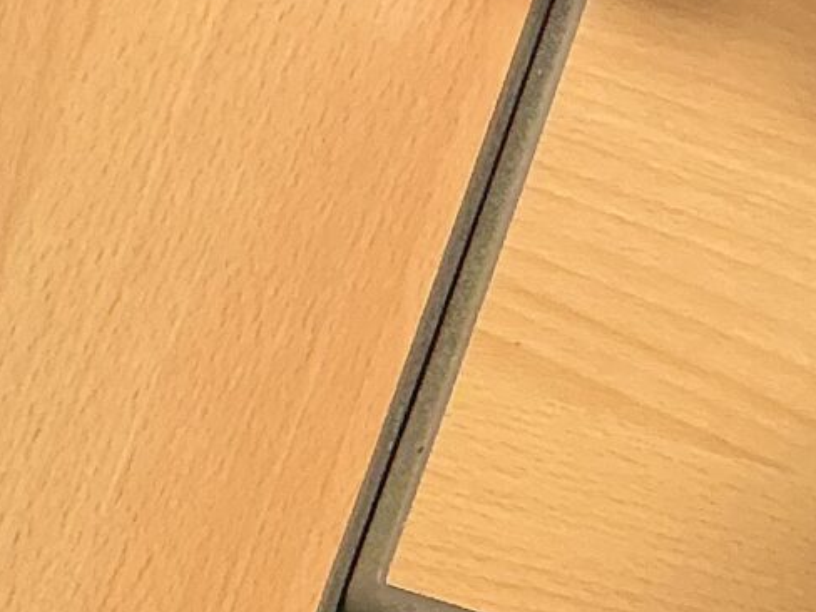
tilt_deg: -77.9
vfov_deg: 9.2
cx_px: -868
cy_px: 1231
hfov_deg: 11.6
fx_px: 3583
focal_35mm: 152
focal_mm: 3
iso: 64
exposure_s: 1/60
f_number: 1.8
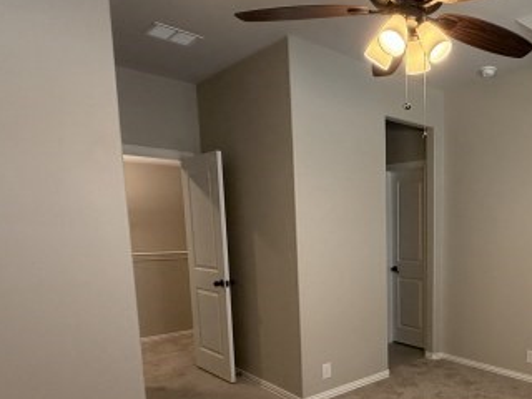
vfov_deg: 48.4
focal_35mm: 28
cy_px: 284
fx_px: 430
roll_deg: -0.1
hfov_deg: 57.5
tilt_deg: -9.4
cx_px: 444
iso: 200
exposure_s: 1/60
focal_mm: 2.22
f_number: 2.2
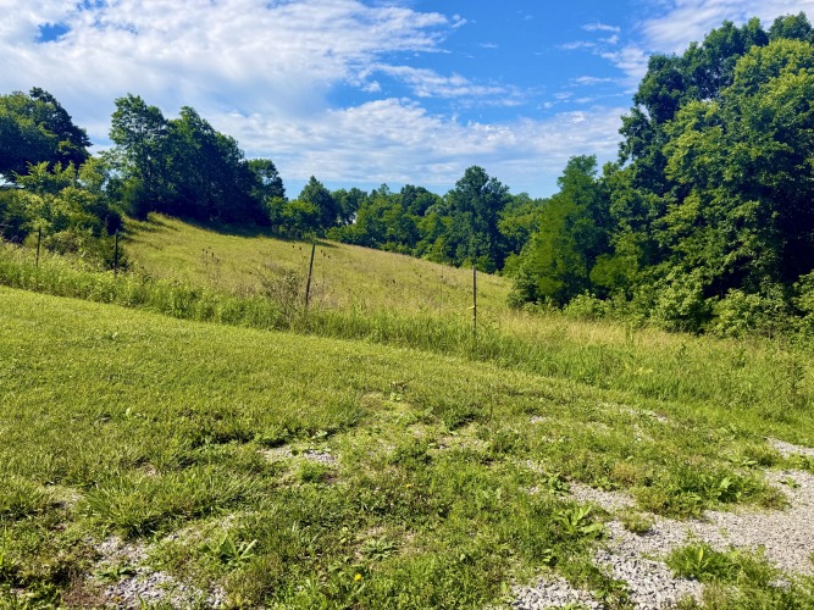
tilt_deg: -9.0
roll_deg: +1.4
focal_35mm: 24
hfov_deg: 71.6
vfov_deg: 56.8
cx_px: 407
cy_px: 305
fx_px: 564
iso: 80
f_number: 1.78
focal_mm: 6.76
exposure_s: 1/5319
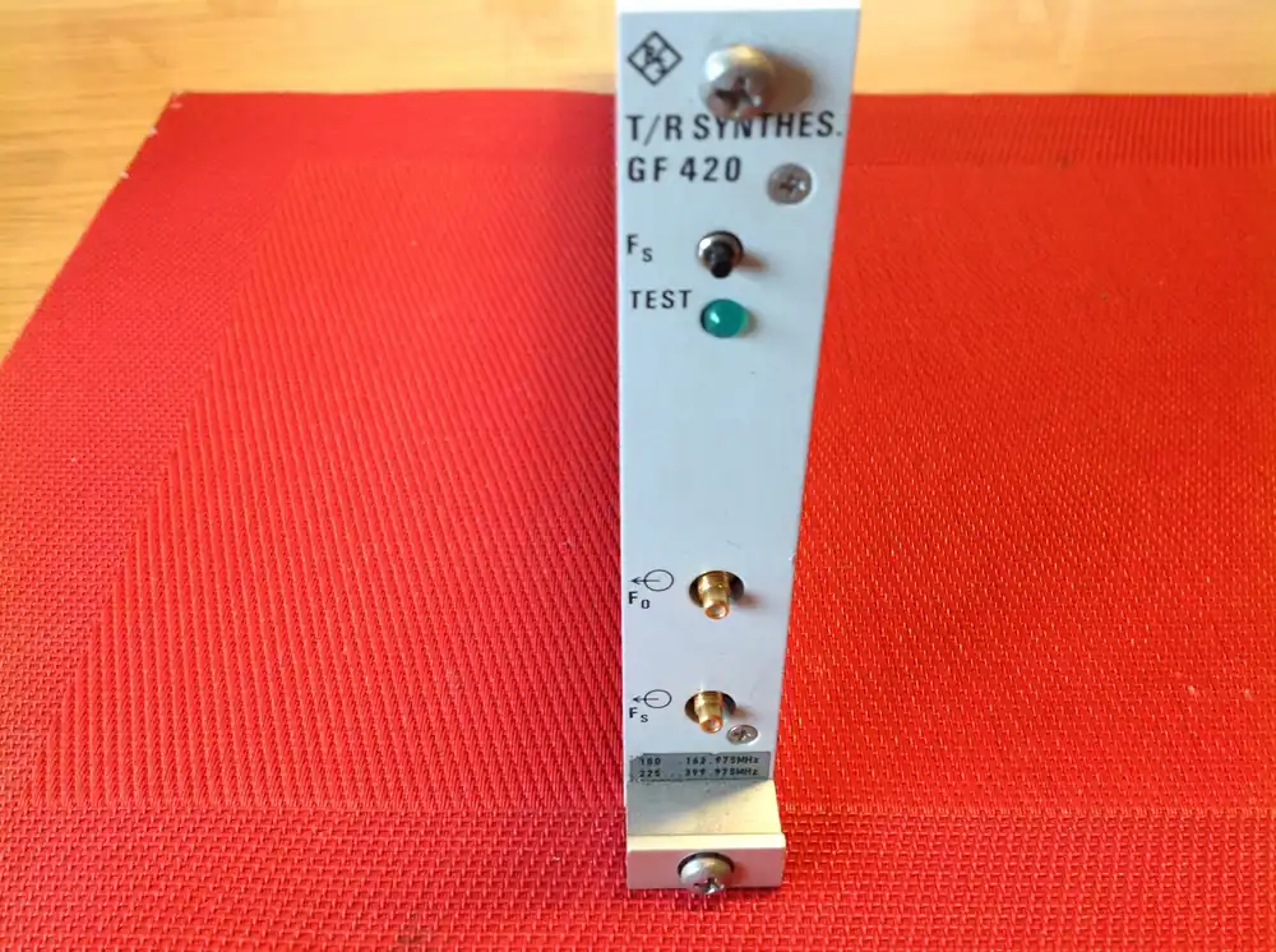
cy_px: 476
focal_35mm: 35
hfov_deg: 52.7
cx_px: 638
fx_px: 1288
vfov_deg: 40.6
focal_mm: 4.28
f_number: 2.4
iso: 125
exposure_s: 1/15
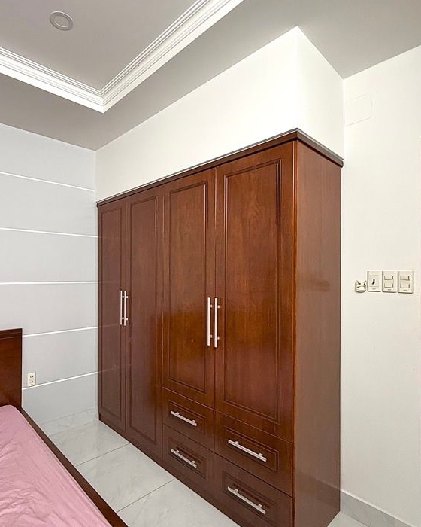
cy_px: 274
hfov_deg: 67.7
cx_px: 177
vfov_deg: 80.3
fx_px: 311
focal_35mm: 20
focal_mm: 2.22
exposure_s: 1/50
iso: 250
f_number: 2.2
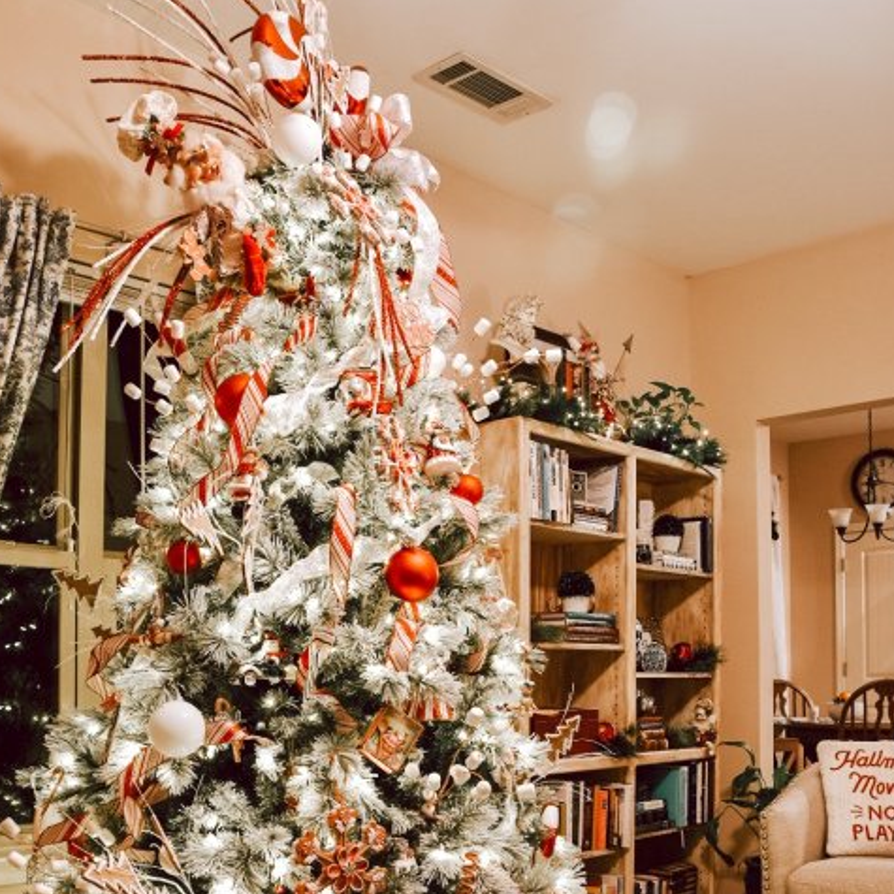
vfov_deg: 42.5
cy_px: 675
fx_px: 1110
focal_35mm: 38
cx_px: 407
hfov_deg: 43.8
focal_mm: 18
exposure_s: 1/2.5
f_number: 4
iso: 250
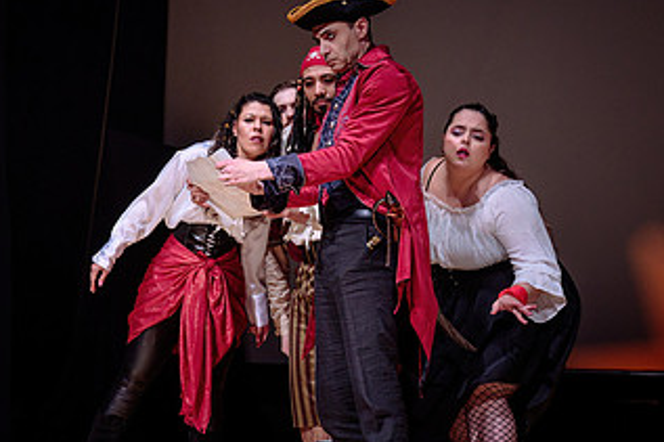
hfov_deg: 20.3
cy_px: 276
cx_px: 196
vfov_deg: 13.7
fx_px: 1843
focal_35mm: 100
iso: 800
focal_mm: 46
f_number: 2.8
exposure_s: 1/320
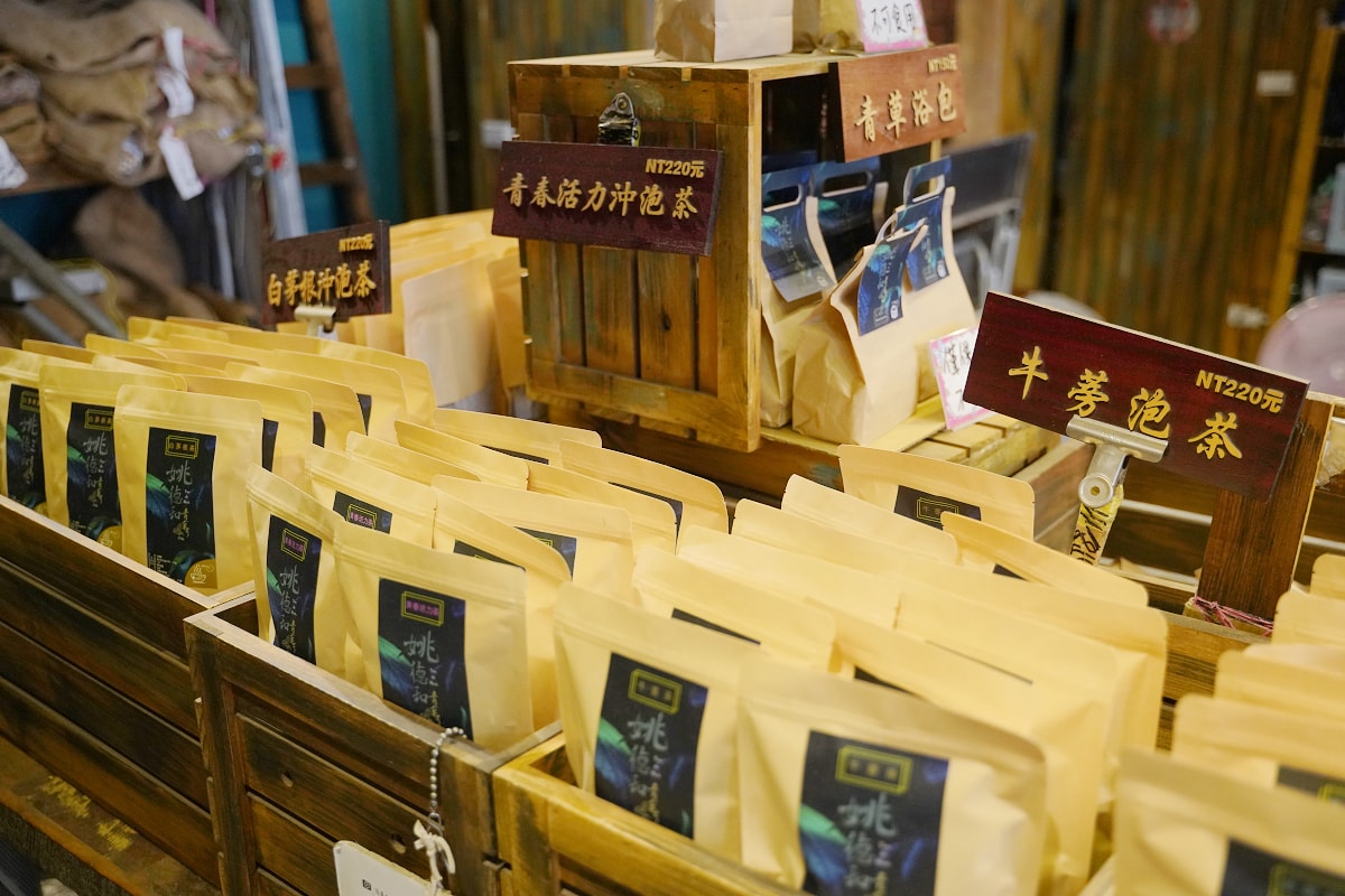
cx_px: 672
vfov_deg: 37.9
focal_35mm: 35
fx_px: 1308
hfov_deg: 54.4
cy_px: 448
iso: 2500
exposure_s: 1/160
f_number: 2.8
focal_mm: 35
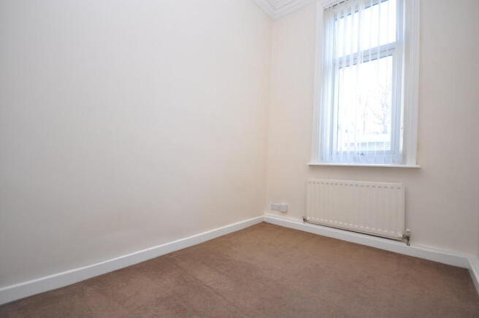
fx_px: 199
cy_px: 159
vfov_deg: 77.2
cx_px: 240
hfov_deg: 100.4
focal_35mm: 15
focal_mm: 10
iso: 640
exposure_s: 1/60
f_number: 4
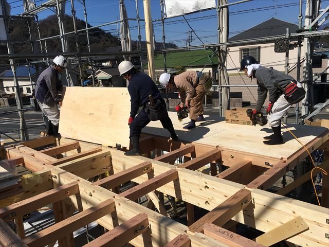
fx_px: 276
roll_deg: +3.9
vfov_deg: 48.2
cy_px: 124
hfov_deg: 61.7
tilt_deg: -10.9
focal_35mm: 29
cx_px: 164
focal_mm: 4.15
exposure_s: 1/3497
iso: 25
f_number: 2.2
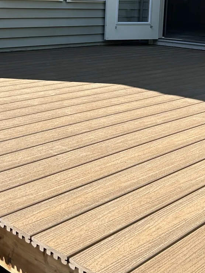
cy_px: 50
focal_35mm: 60
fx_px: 474
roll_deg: -1.3
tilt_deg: -4.6
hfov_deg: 24.3
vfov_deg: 31.3
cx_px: 72
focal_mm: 5.7
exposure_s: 1/1311
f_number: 1.5
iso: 50
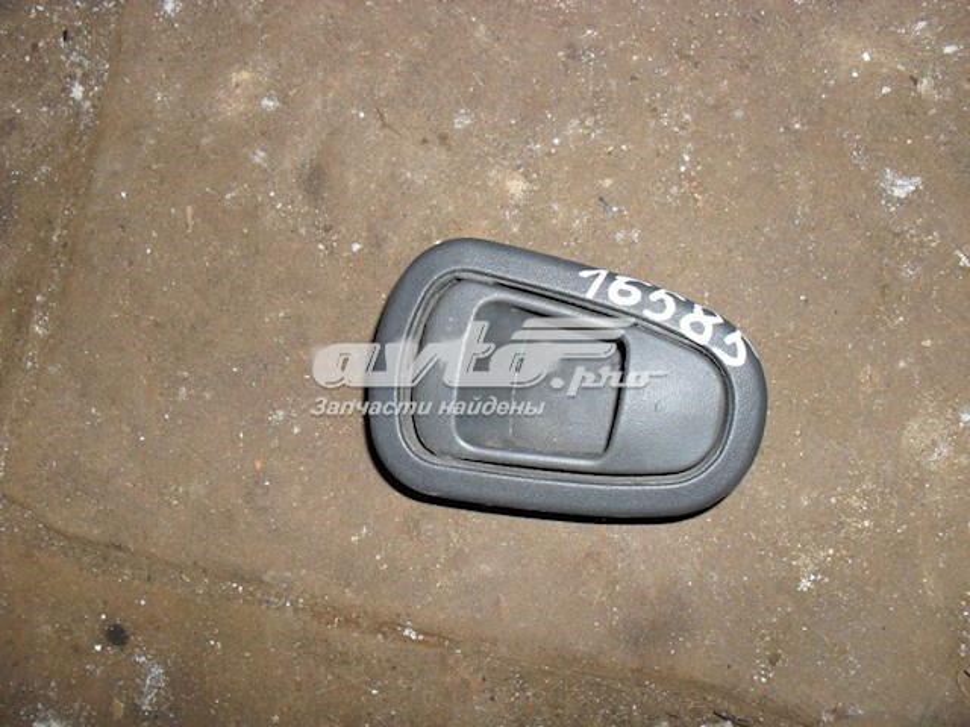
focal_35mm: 35
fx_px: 981
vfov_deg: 40.7
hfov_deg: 52.6
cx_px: 485
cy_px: 364
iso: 200
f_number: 3.2
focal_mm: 6.3
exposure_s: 1/45
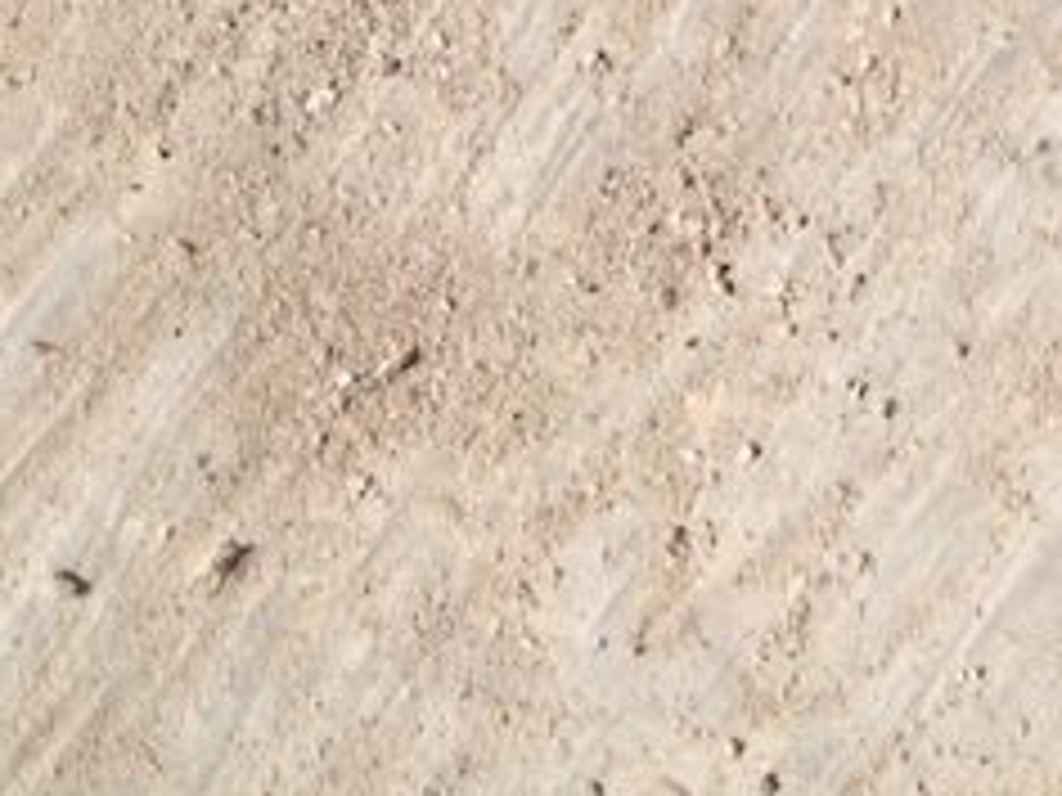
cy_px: -809
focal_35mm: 152
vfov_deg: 9.2
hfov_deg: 12.5
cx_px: 1494
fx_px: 4663
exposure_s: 1/2123
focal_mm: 4.28
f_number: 2.4
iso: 50
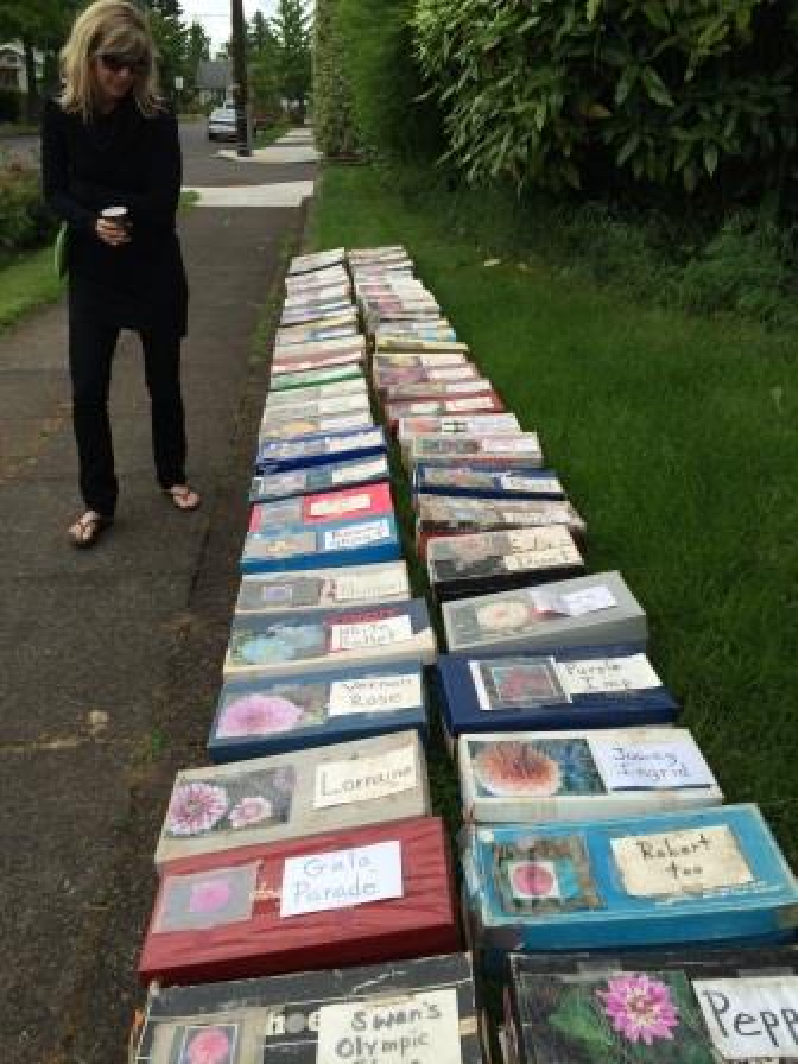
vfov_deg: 60.0
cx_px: 399
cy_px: 532
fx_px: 922
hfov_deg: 46.8
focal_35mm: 30
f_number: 2.2
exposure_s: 1/1709
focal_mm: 4.12
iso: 40
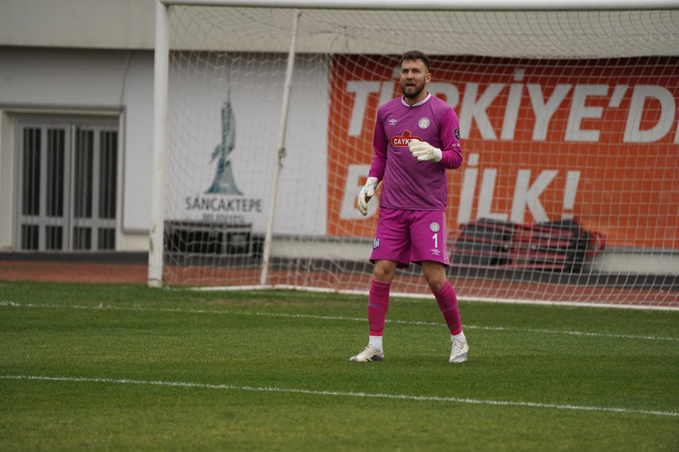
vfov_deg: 3.4
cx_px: 340
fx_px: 7542
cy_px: 226
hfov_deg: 5.2
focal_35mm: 400
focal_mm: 400
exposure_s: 1/2000
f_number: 5.6
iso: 4000
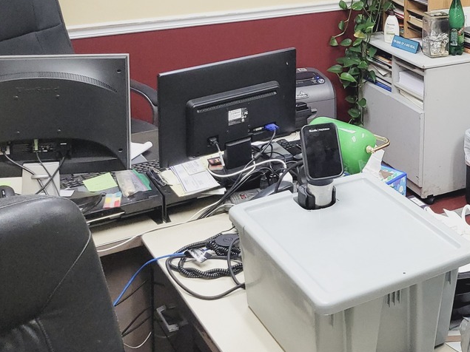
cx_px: 473
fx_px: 801
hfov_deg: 30.4
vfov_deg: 23.6
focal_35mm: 59
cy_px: -9
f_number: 1.8
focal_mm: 5.4
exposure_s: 1/120
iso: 200
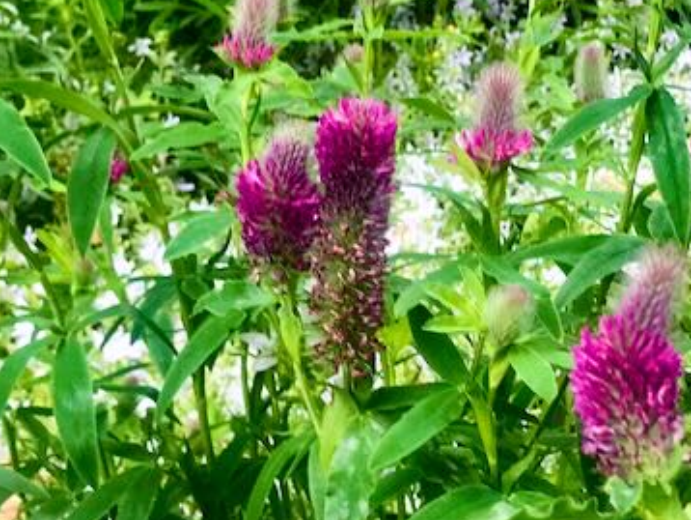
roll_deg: +0.5
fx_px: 1598
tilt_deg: -19.3
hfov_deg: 24.1
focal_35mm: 80
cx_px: 519
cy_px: 222
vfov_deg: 18.4
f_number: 1.8
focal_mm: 3.99
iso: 25
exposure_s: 1/100
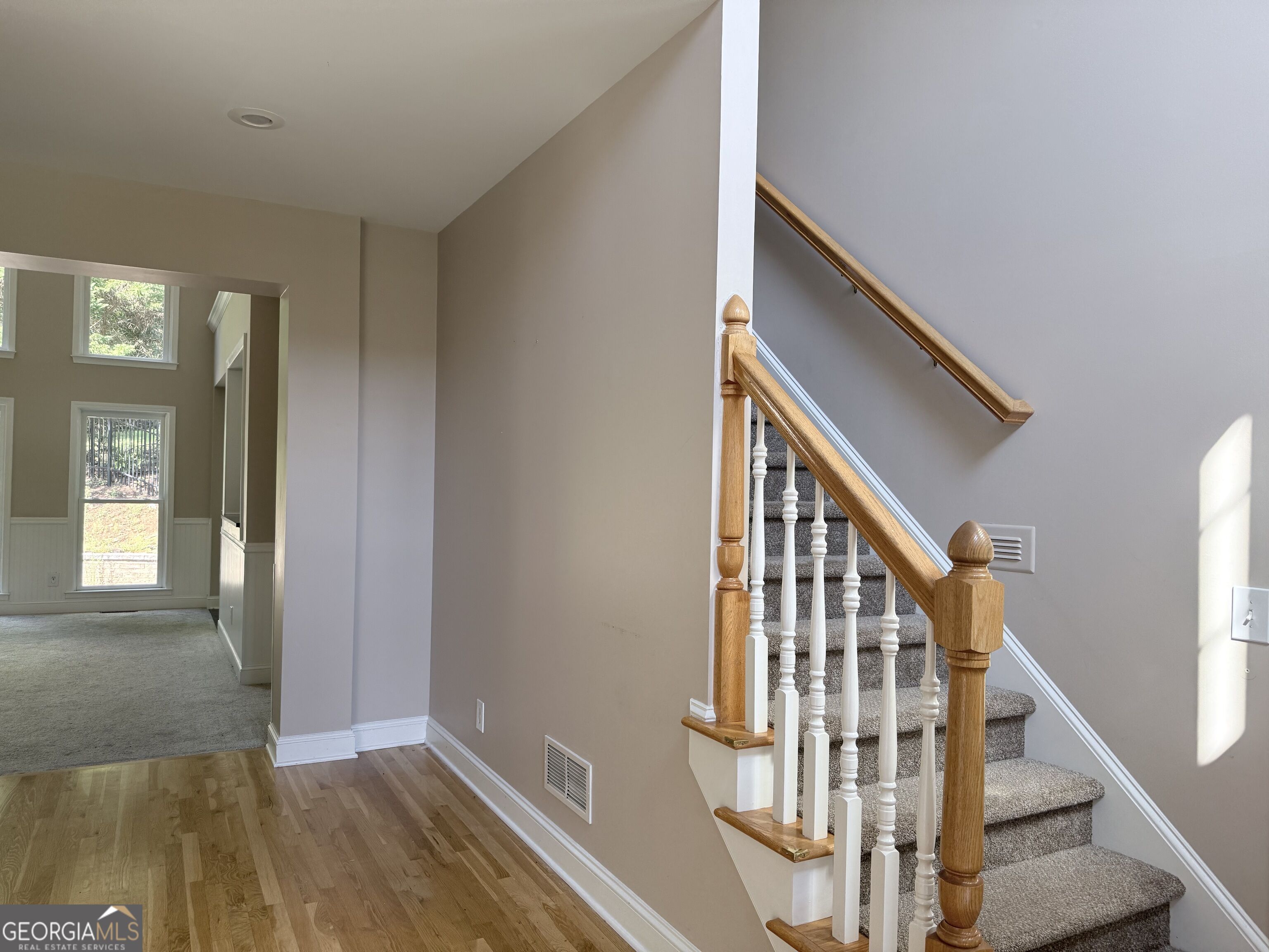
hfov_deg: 71.6
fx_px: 880
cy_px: 476
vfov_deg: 56.8
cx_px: 634
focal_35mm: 24
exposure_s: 1/240
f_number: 1.78
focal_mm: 6.76
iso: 160
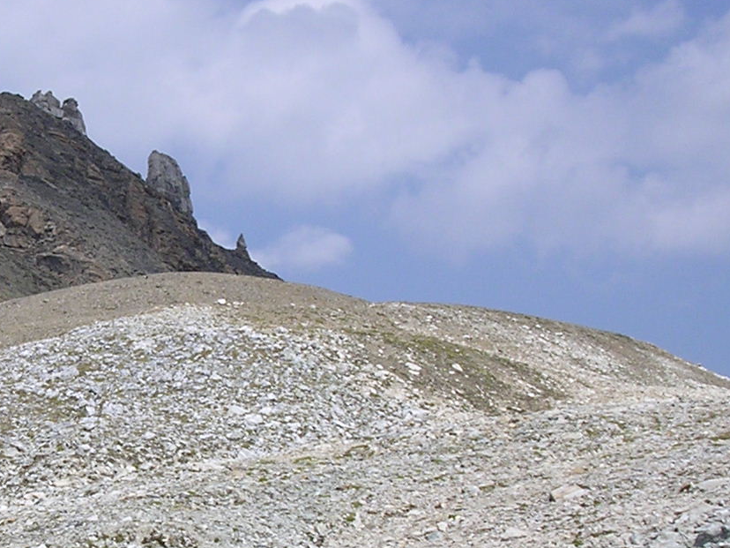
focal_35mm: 94
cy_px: 375
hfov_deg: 20.4
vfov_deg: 15.7
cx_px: 57
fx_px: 1982
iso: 100
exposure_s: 1/502
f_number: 5.6
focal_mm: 5.8
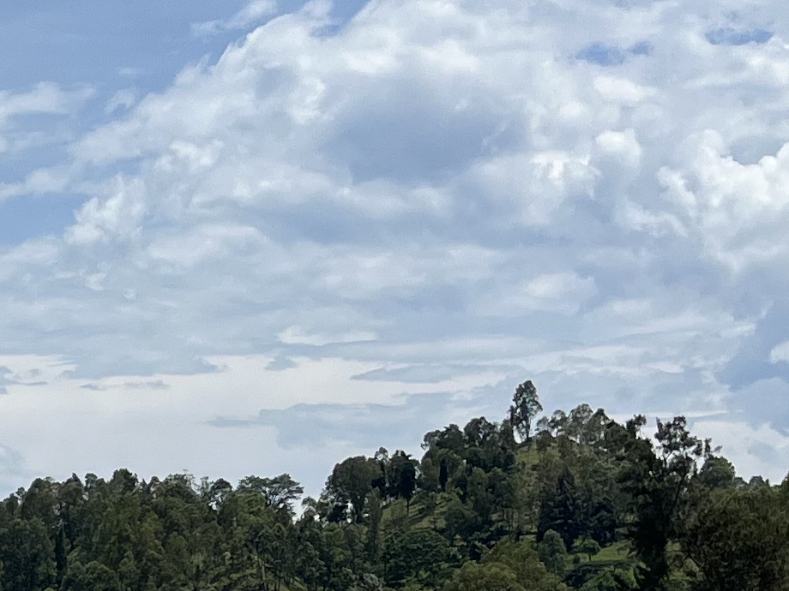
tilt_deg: -6.9
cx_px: -564
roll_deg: -0.5
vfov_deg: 12.4
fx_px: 2598
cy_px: 885
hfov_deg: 15.3
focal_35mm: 114
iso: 50
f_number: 1.6
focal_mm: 5.1
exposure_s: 1/6494
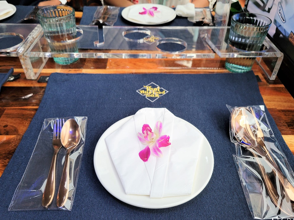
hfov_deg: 63.5
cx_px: 148
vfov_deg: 49.7
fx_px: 238
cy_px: 116
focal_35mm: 28
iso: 160
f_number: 1.8
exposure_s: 1/60
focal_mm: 5.4
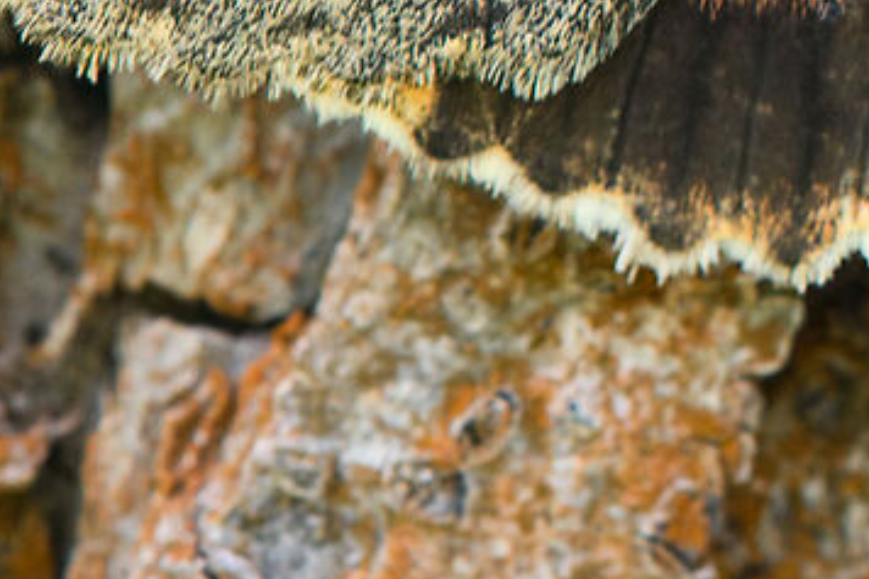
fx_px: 29290
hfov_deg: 1.7
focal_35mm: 1214
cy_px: -805
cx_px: 1955
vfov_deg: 1.1
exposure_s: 1/160
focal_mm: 180
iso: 560
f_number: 8
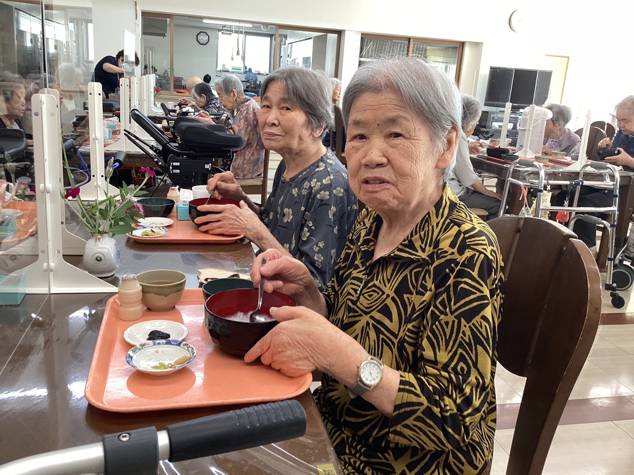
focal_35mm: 31
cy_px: 238
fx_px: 568
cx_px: 317
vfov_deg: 45.4
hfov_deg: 58.4
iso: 80
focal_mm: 3.3
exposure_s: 1/60
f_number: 2.4
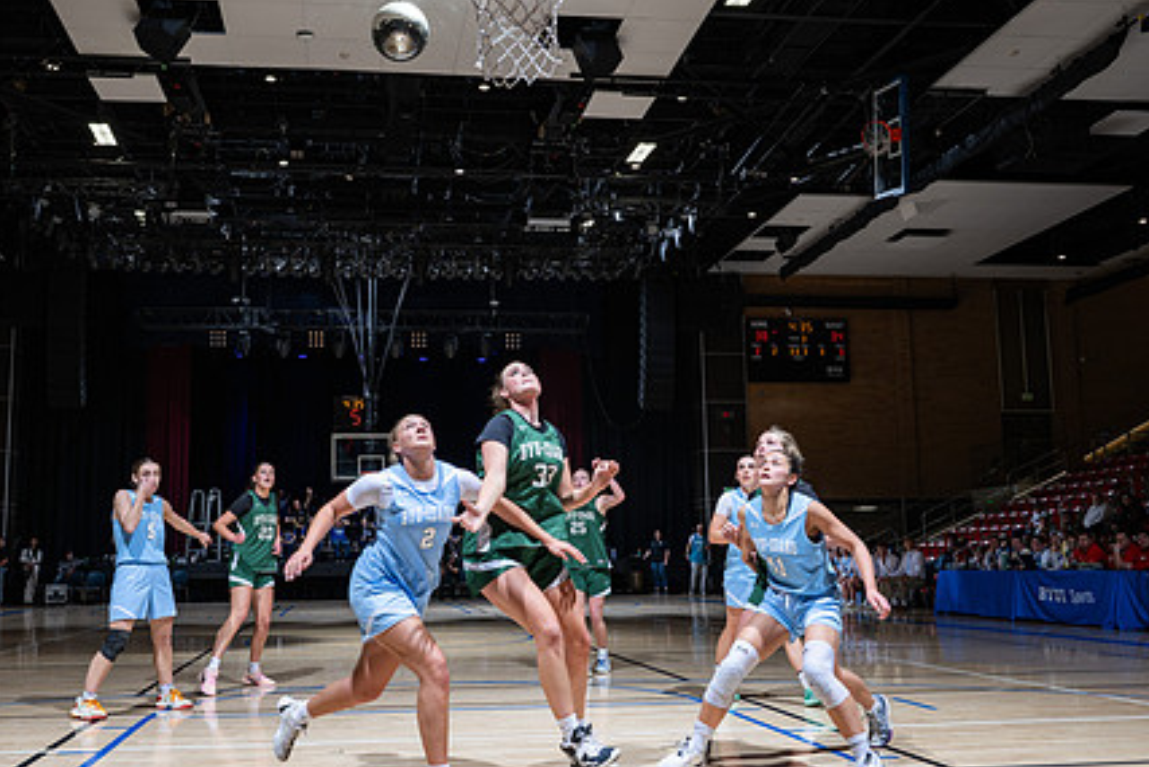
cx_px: 511
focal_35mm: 38
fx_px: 1213
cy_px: 384
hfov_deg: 50.6
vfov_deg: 35.1
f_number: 5
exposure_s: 1/100
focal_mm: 28
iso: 80
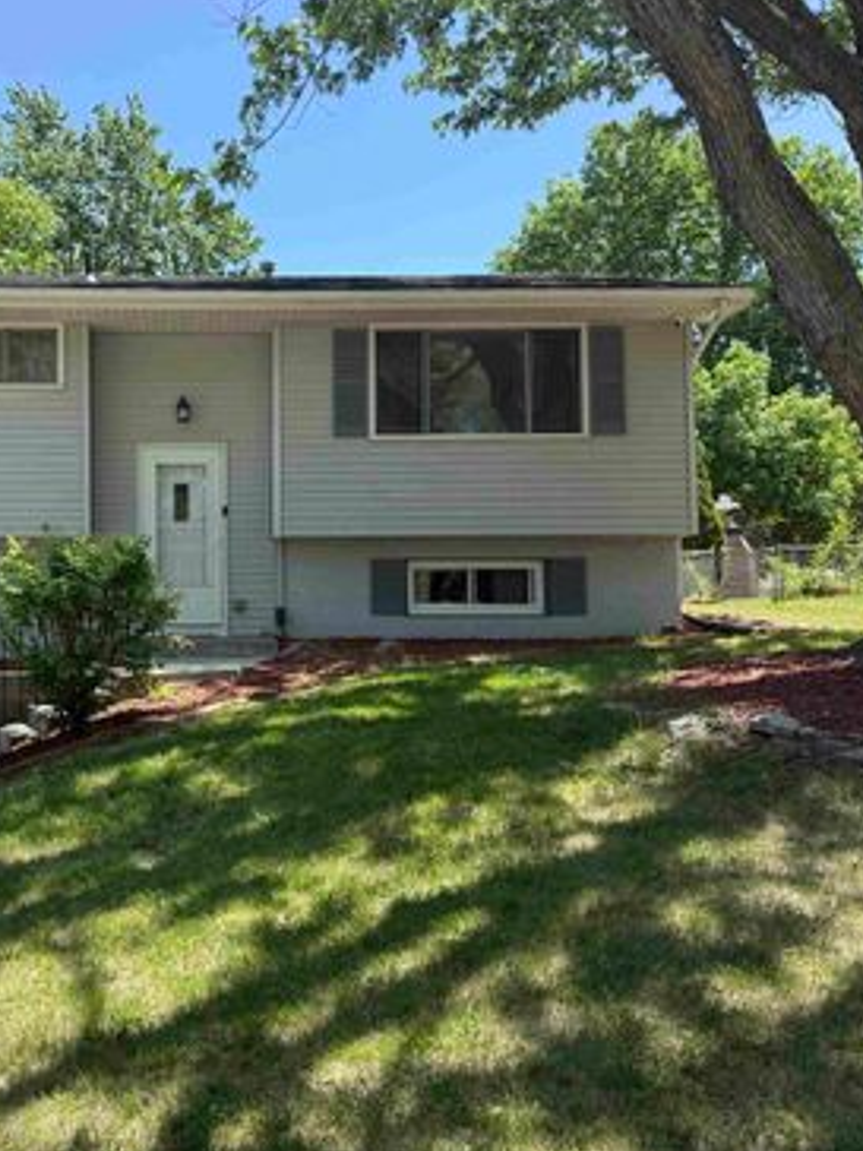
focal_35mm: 33
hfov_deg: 41.6
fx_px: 1097
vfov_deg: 55.4
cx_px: 209
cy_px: 571
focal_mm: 6.76
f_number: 1.78
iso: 100
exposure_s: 1/1585
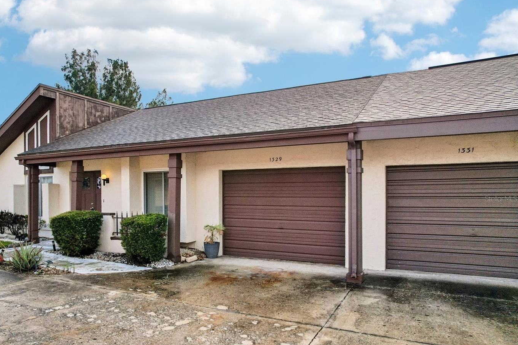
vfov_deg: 49.4
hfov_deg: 68.9
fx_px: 374
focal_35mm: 26
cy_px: 199
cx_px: 213
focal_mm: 8.4
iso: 110
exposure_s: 1/250
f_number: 2.8
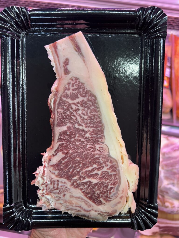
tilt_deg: -78.3
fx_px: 179
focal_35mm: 26
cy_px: 119
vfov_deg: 67.3
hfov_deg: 53.1
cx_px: 90
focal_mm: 5.7
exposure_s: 1/100
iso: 80
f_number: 1.5
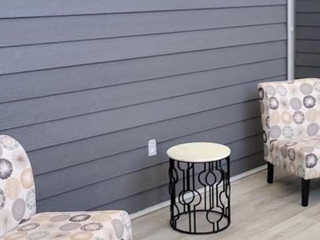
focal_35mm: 65
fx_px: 601
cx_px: 226
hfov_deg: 29.5
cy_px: 92
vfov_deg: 22.5
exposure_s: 1/120
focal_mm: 5.4
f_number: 1.8
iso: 125
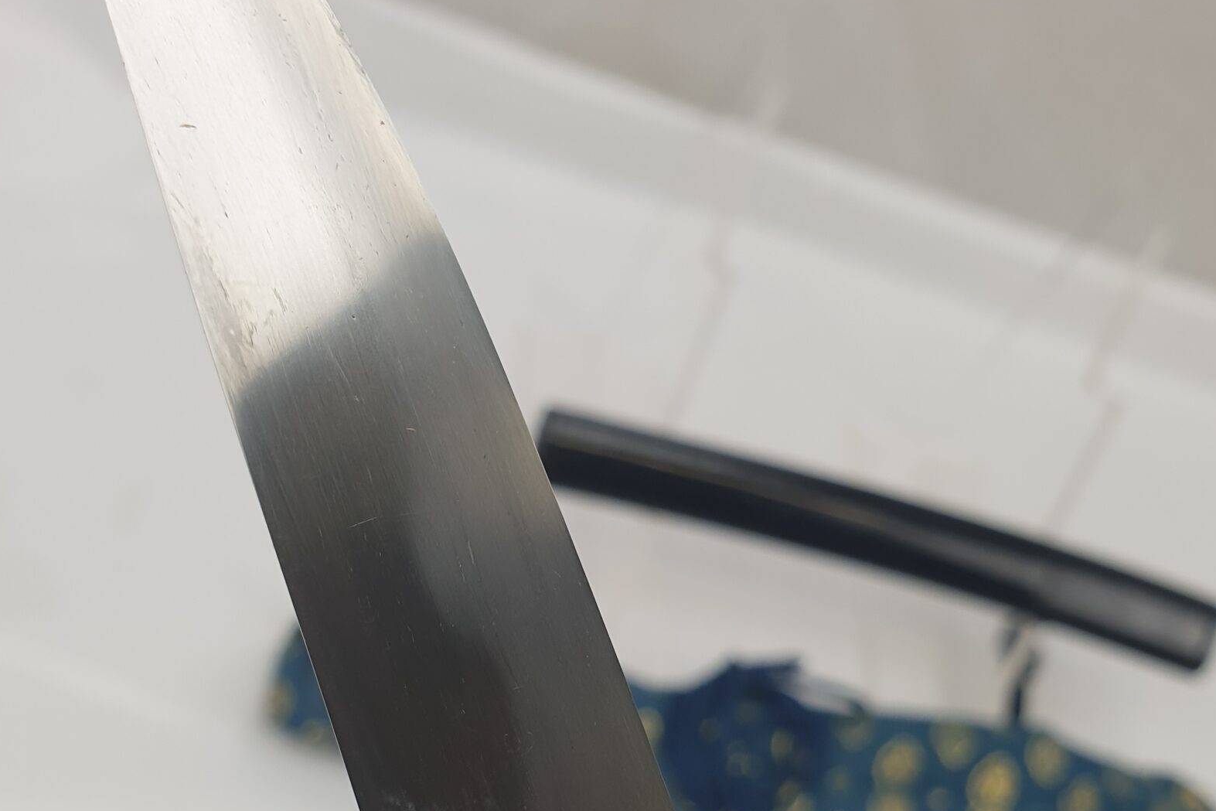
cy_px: 609
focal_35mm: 44
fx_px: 1486
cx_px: 583
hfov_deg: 44.5
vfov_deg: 30.0
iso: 64
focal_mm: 4.3
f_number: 2.4
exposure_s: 1/100
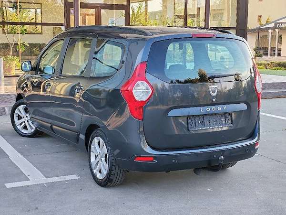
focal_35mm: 60
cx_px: 143
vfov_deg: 24.4
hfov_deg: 32.2
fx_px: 496
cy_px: 108
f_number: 1.9
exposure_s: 1/100
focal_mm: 6.12
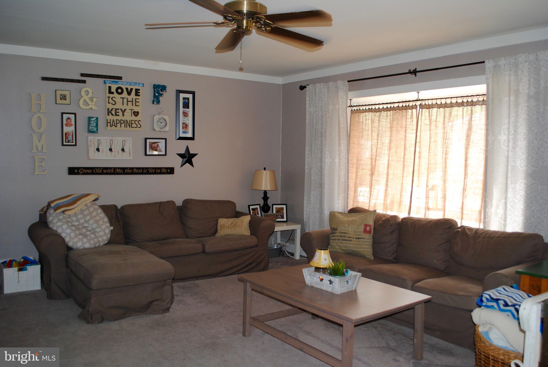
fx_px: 457
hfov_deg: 61.9
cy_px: 184
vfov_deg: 43.7
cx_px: 274
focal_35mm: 30
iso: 200
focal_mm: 20
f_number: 3.8
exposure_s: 1/60
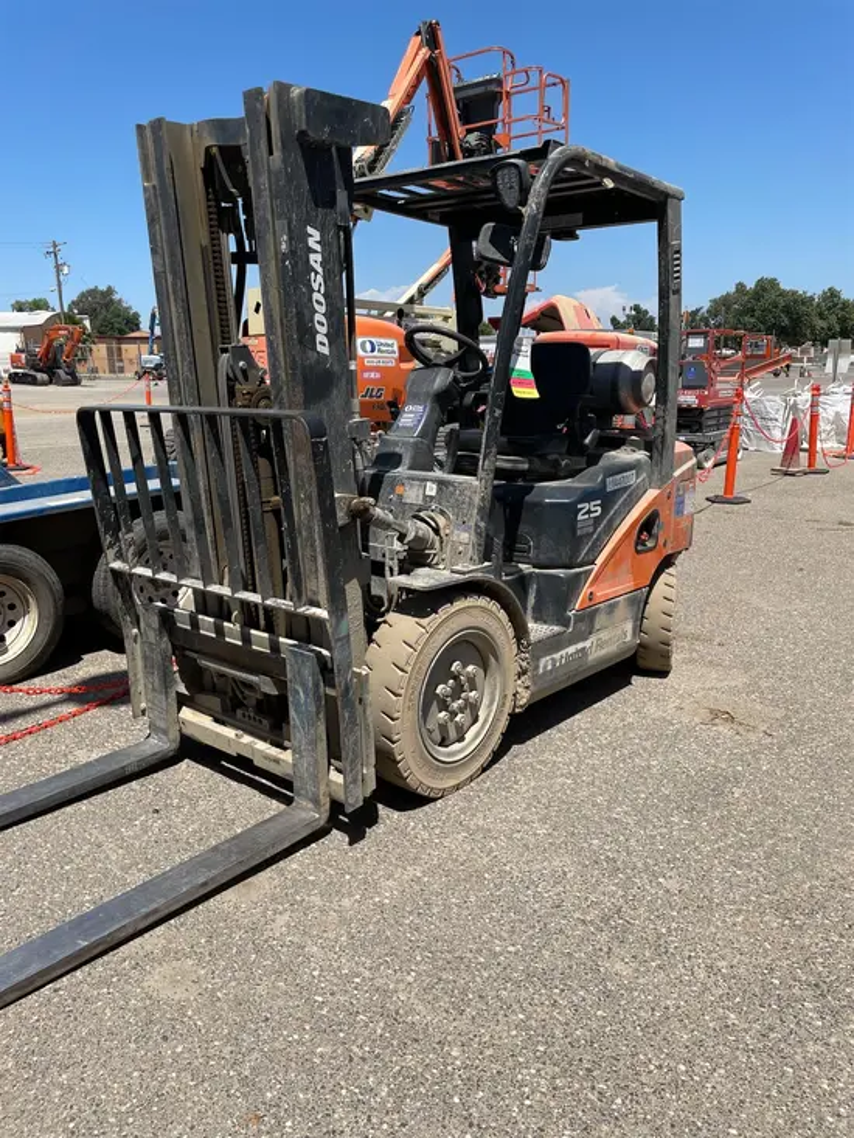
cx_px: 427
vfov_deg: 67.3
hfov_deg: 53.1
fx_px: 855
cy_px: 569
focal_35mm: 26
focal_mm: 4.2
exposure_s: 1/4831
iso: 50
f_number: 1.6
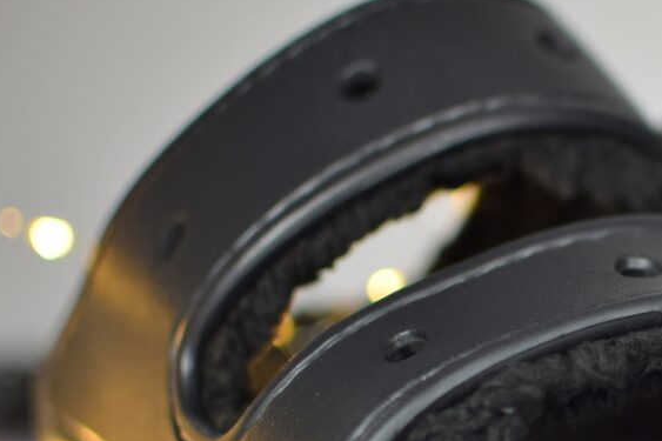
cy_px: 369
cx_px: 821
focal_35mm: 134
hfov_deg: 14.7
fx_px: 2468
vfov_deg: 10.2
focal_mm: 35
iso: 100
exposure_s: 1/40
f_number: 1.8
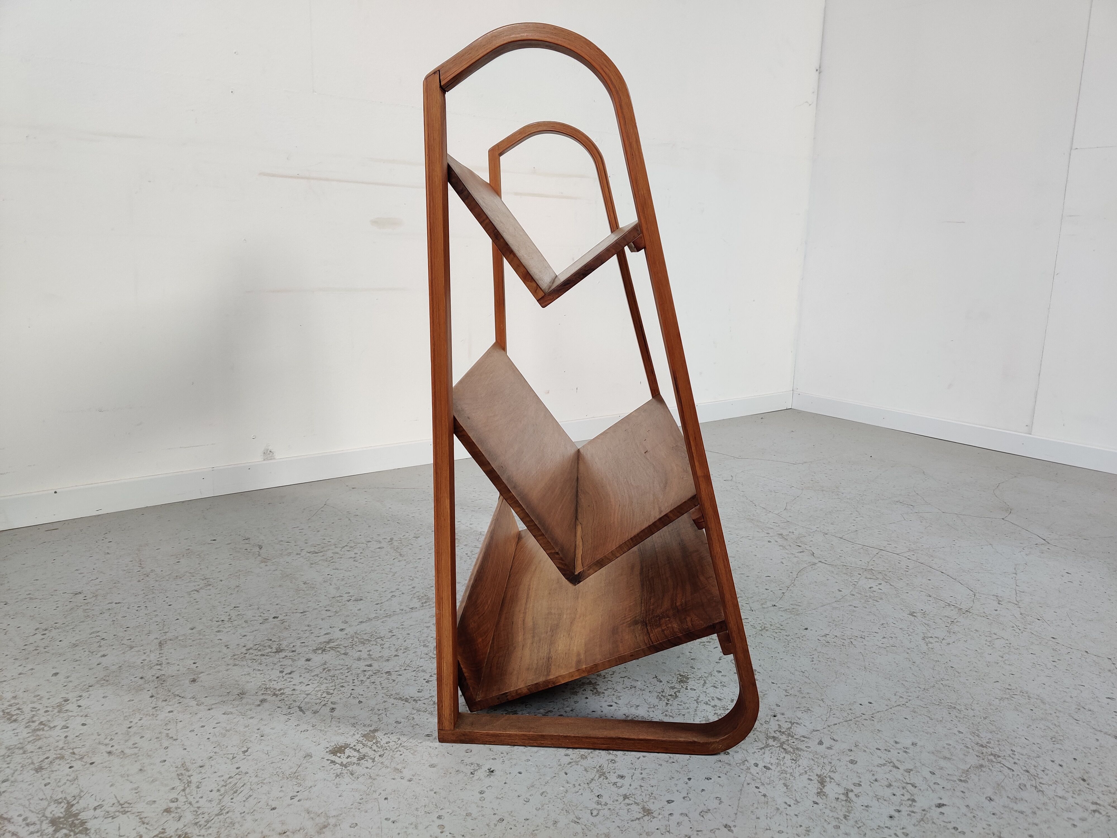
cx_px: 558
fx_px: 871
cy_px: 419
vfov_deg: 51.4
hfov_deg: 65.3
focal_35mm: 27
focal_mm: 4.75
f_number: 1.65
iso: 160
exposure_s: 1/100
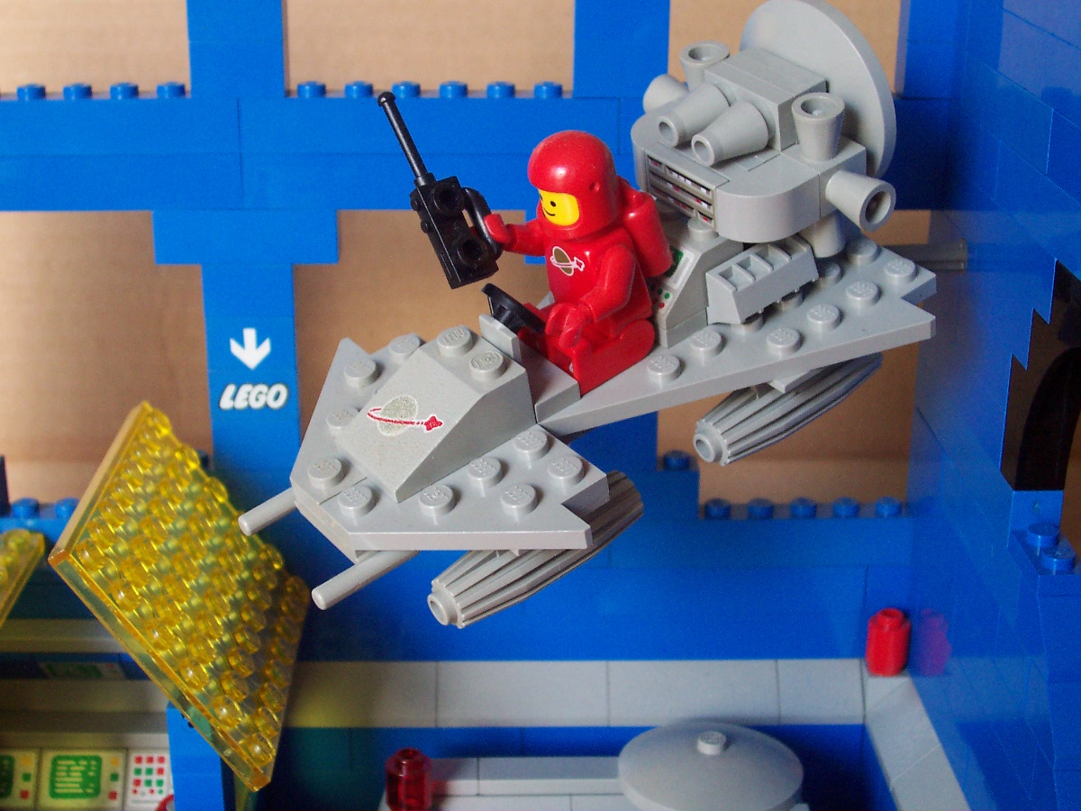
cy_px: 406
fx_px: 1780
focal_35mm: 57
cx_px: 540
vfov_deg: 25.7
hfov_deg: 33.8
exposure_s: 1/20
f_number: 3.4
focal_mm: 8.6
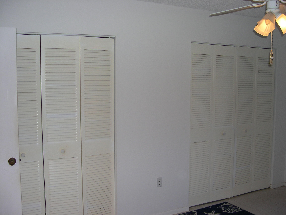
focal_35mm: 38
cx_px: 143
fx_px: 314
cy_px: 108
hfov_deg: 49.0
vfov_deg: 37.7
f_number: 2.8
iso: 100
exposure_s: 1/60
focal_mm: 8
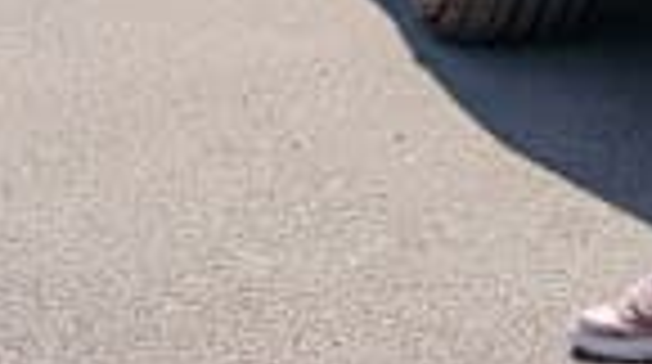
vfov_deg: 7.6
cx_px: 717
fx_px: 2606
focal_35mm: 151
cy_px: -416
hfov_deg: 14.0
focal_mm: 35
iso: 125
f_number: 2.5
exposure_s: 1/5000
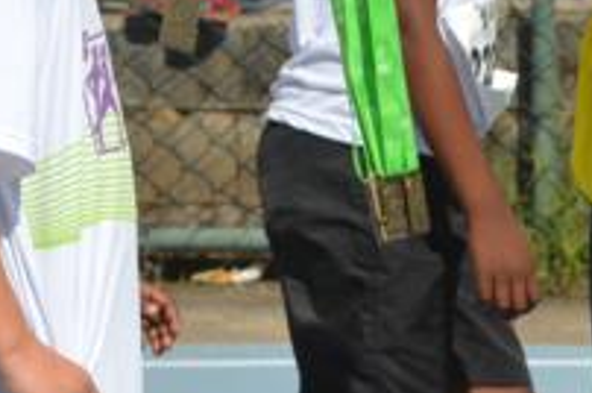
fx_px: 5451
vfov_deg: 4.1
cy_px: -158
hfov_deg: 6.2
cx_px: 340
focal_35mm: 332
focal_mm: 70
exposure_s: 1/1600
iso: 400
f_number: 7.1
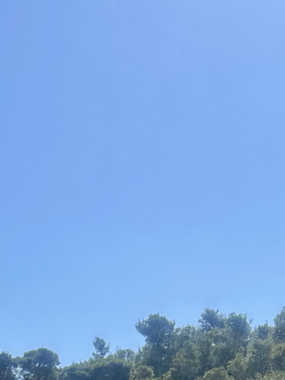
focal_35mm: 89
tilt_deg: -6.7
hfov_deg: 16.2
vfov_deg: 17.4
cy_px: 703
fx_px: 977
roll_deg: +1.2
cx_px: -20
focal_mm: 6.86
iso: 80
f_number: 1.78
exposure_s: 1/5263
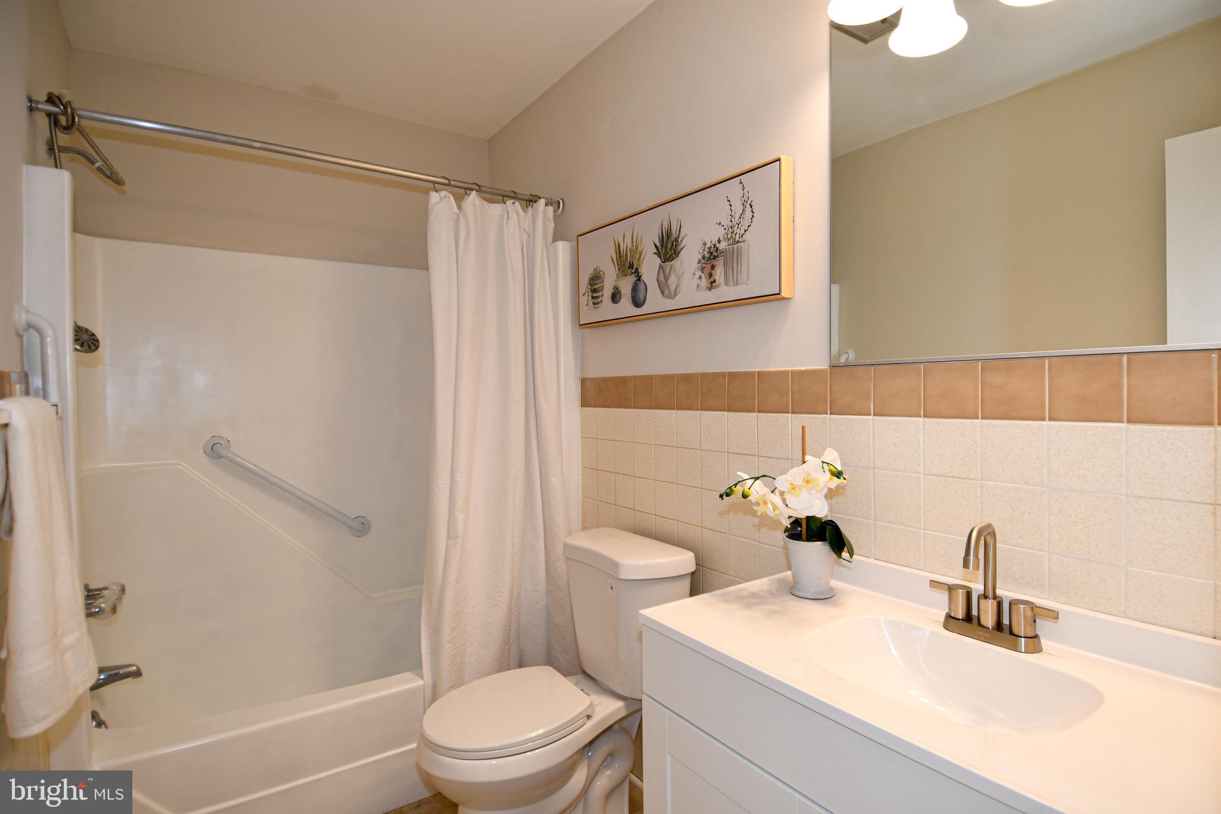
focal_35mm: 18
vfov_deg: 67.4
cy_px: 407
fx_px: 610
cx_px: 610
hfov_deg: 90.0
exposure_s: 1/60
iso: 200
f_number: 4
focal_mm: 12
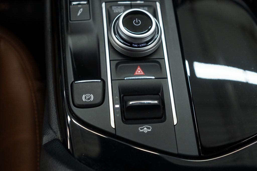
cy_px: 86
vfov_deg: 31.9
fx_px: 300
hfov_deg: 46.4
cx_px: 128
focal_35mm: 42
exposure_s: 1/50
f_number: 3.5
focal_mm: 28
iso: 800
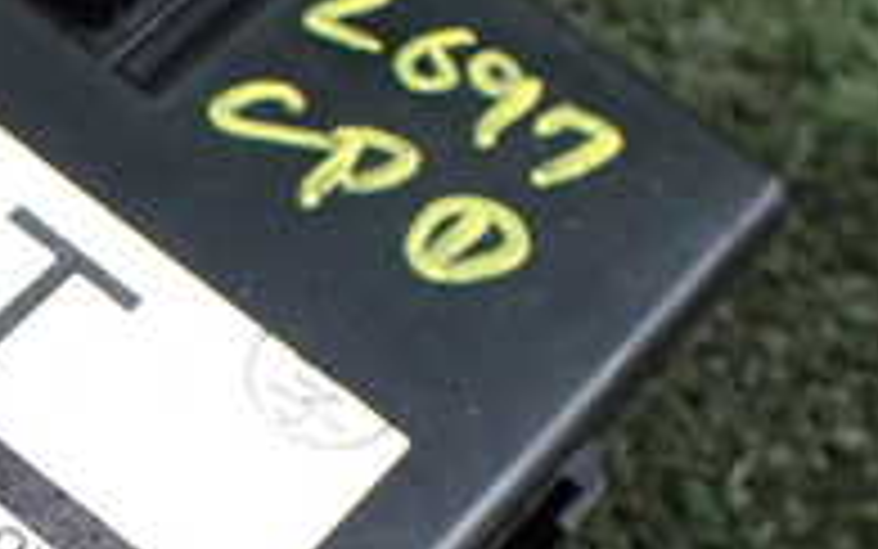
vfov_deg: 13.2
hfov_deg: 20.1
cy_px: 526
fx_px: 2346
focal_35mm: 98
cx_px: -113
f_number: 2.3
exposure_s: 1/80
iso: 800
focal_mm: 5.4
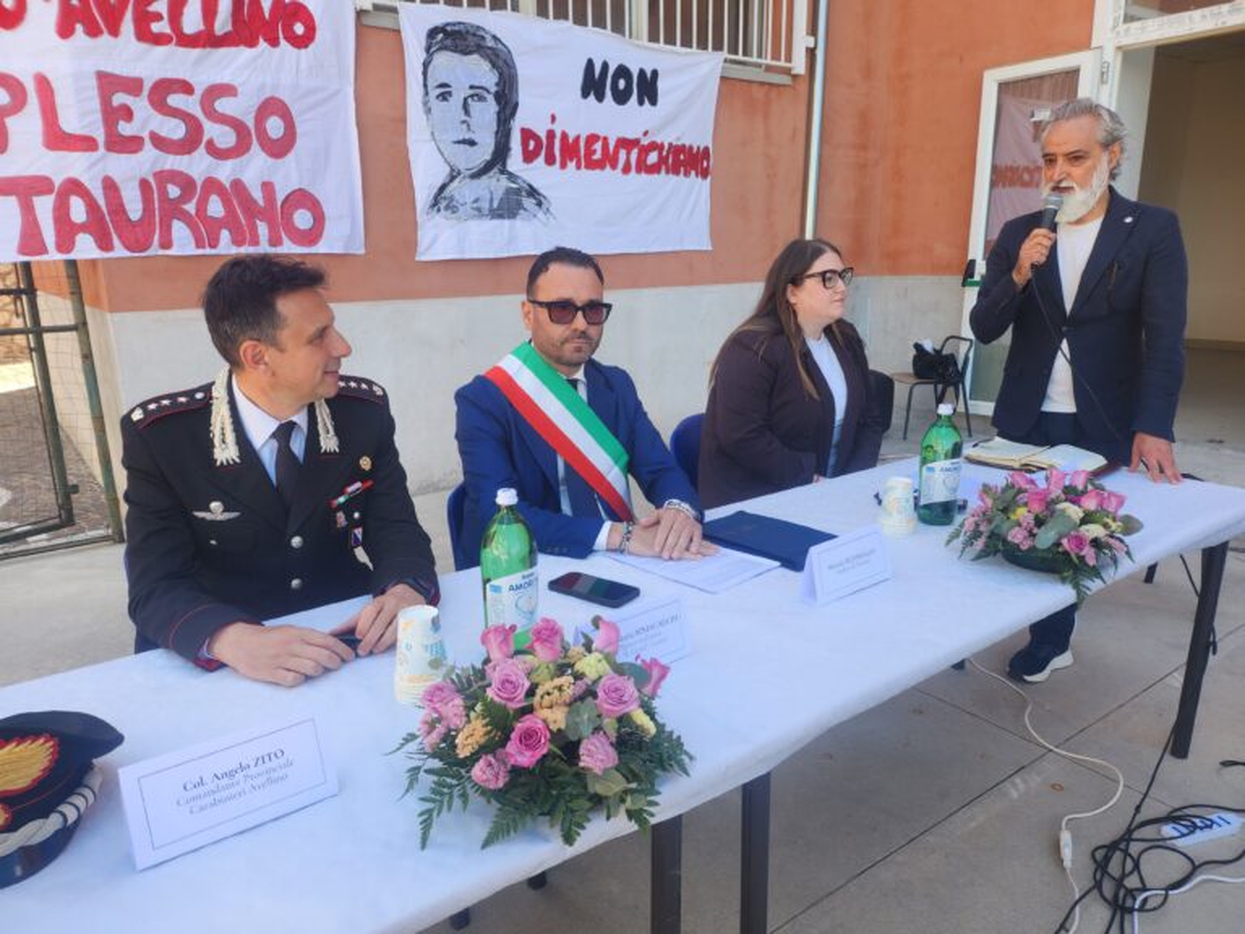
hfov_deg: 71.6
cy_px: 467
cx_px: 622
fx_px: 863
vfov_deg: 56.8
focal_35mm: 24
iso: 50
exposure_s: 1/400
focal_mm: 5
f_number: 1.8
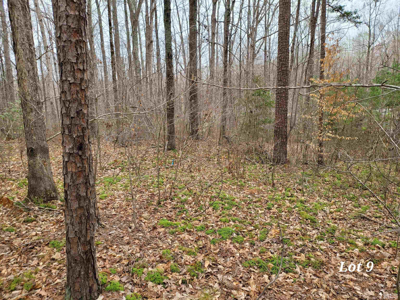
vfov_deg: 53.1
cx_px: 200
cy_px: 150
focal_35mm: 26
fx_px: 300
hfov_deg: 67.3
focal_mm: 5
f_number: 1.8
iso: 40
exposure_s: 1/357
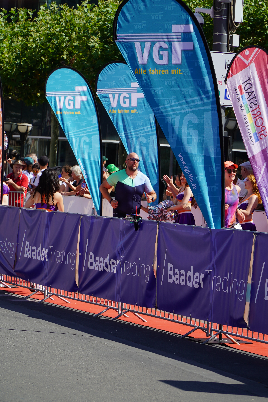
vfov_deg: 13.1
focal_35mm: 157
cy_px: 201
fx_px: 1753
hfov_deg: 8.7
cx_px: 134
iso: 100
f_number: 8
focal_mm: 105
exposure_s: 1/250
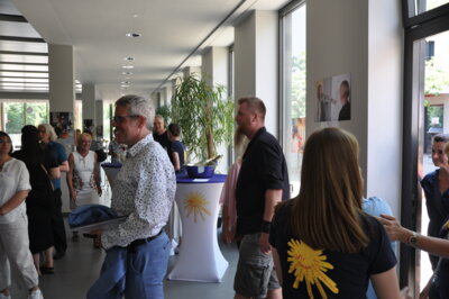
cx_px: 224
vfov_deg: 39.9
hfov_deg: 57.3
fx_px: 411
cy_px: 150
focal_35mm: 33
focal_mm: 22
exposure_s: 1/100
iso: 400
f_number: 5
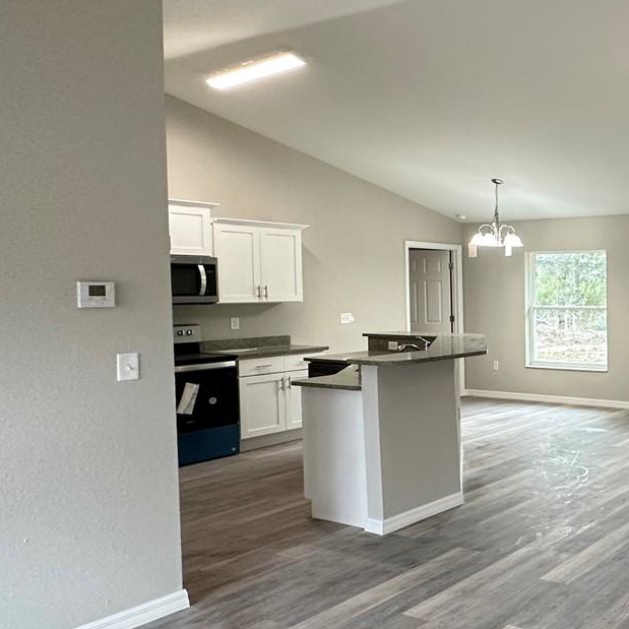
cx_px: 727
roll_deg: +0.3
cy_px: 312
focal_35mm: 32
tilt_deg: -2.4
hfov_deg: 39.4
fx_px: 658
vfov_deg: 51.1
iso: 250
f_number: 2.2
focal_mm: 2.22
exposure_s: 1/120
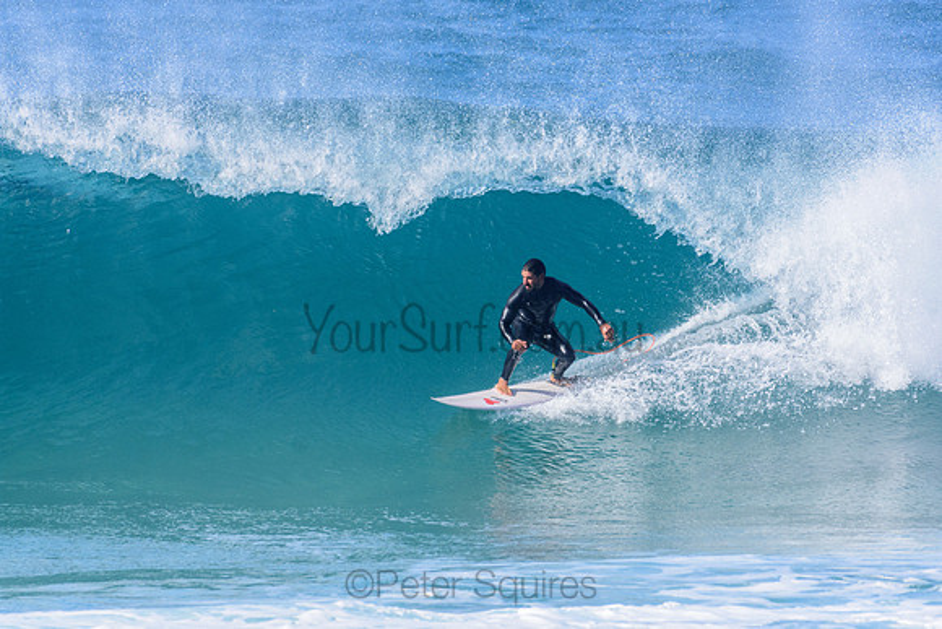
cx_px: 471
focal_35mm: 750
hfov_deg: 2.7
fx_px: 19629
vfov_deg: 1.8
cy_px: 314
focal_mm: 500
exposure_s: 1/2000
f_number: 5.6
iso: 450
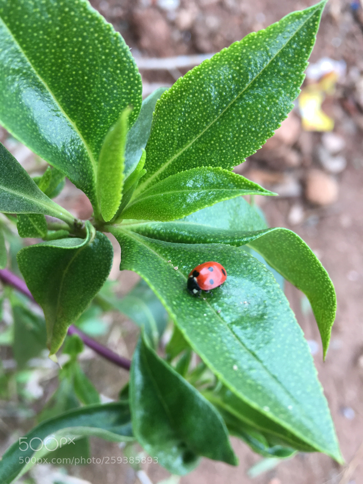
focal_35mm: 29
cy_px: 242
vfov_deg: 61.7
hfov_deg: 48.2
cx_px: 182
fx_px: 405
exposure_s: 1/100
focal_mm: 4.15
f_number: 2.2
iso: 32
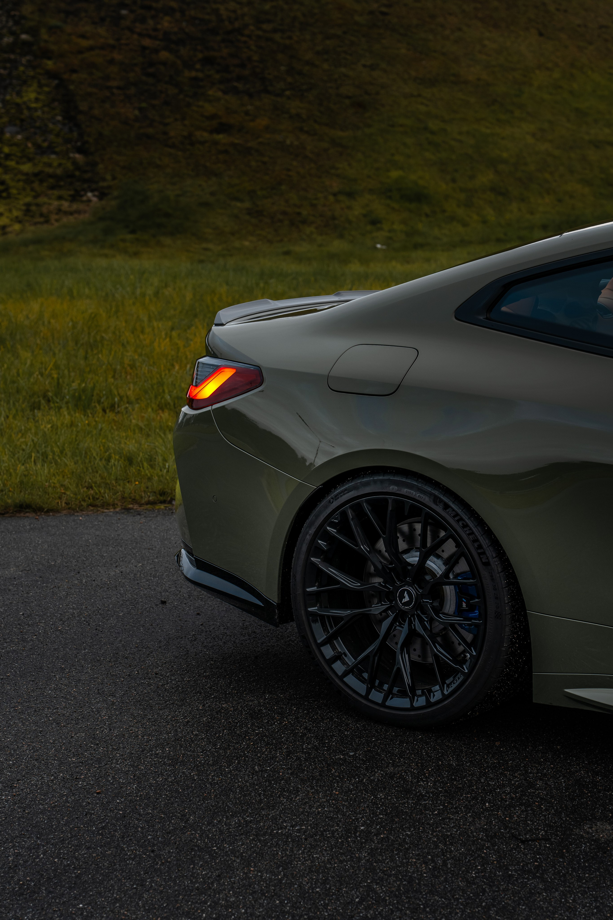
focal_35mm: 70
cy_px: 460
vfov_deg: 28.8
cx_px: 306
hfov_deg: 19.5
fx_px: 1788
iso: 250
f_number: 5.6
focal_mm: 70
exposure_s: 1/125
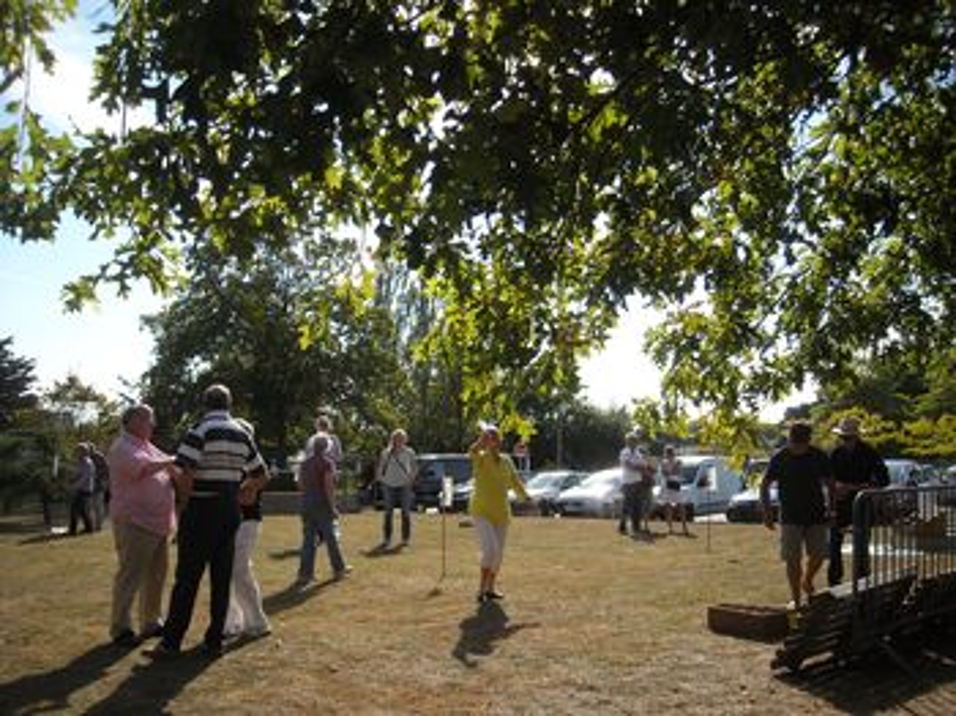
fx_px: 966
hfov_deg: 52.7
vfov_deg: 40.7
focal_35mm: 35
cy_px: 358
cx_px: 478
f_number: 5.6
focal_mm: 5.7
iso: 64
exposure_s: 1/192
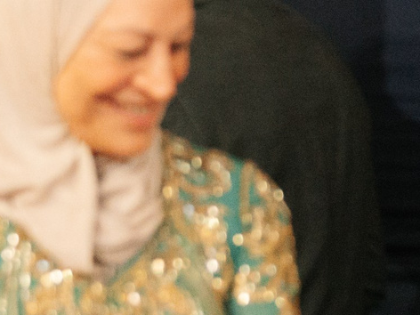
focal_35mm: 385
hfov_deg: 5.1
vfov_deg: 3.8
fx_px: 4671
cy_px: -448
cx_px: 688
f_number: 2.8
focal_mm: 59
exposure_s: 1/200
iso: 800
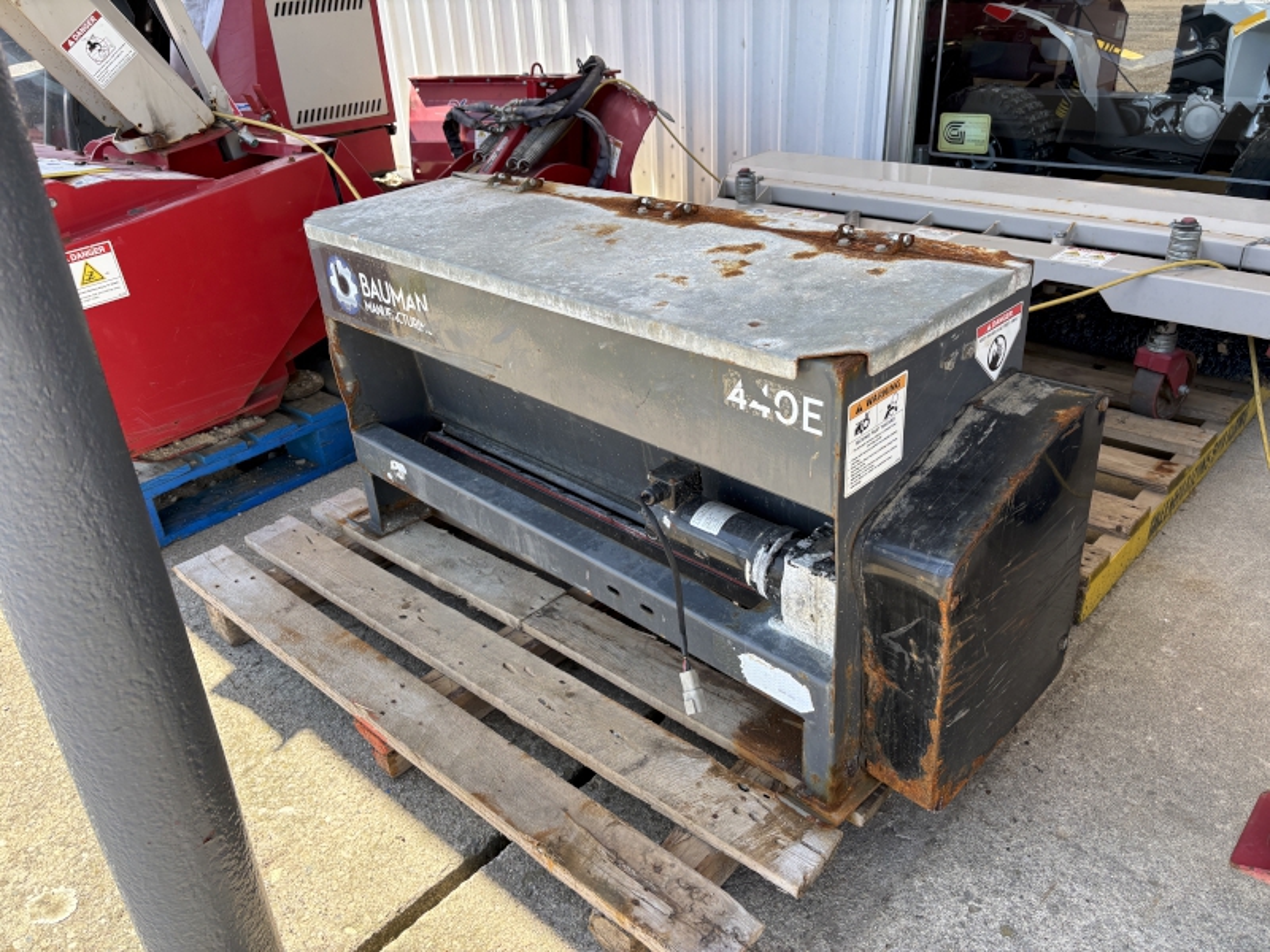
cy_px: 476
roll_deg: +2.3
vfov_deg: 53.1
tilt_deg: -28.9
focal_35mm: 26
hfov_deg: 67.3
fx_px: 954
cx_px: 635
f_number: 1.6
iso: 50
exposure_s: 1/428
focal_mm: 5.96
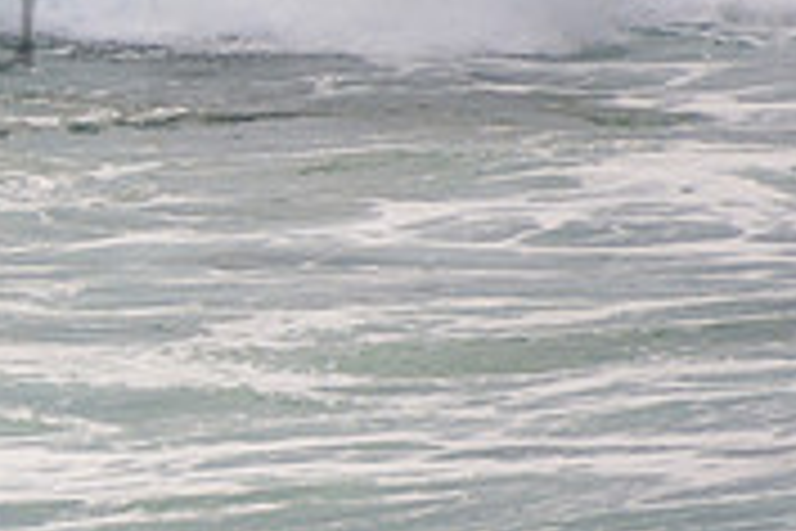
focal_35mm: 1967
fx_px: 43489
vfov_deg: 0.7
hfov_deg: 1.0
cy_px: -34
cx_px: -441
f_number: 5.6
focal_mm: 400
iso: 360
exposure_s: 1/800
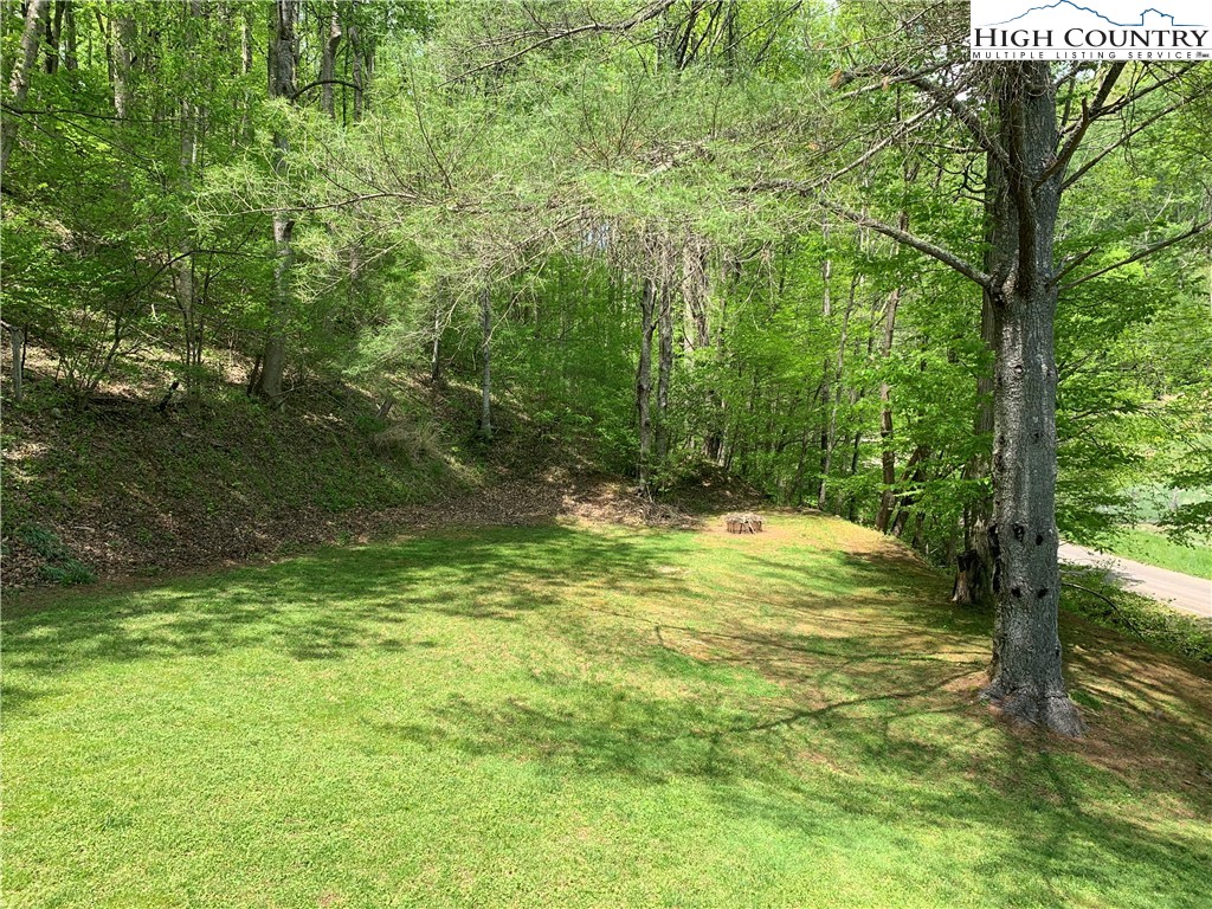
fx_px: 910
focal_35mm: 26
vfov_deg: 53.1
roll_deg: +1.3
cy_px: 454
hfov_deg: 67.3
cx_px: 606
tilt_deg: -1.2
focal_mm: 4.25
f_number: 1.8
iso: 25
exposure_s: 1/660
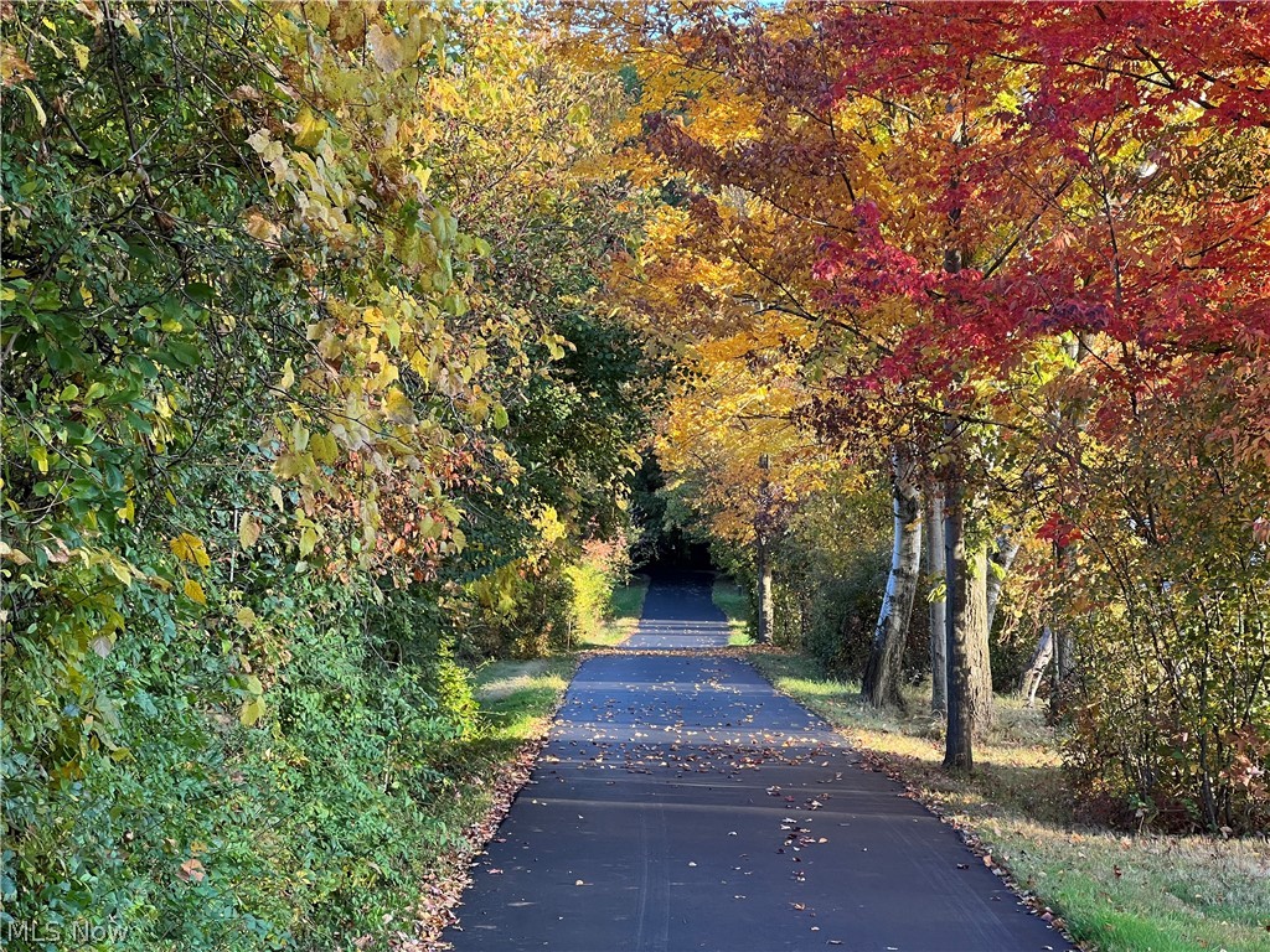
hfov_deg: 25.3
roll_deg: -0.4
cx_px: 635
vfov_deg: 19.1
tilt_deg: +1.2
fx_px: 2825
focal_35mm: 77
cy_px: 476
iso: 100
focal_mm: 9
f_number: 2.8
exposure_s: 1/99
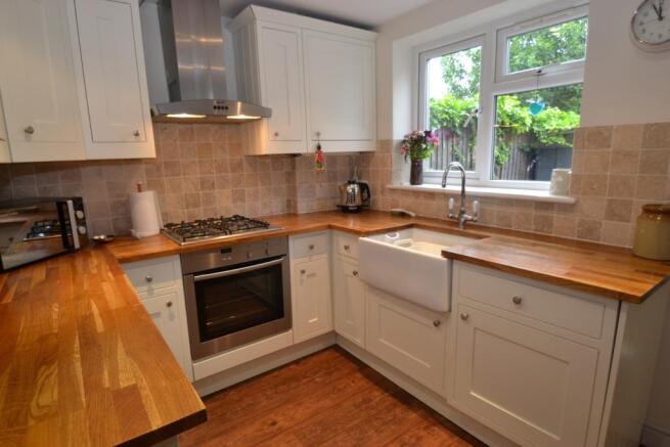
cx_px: 335
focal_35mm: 18
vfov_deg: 67.4
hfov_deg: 90.0
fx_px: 335
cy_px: 224
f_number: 3.8
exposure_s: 1/60
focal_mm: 12
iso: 400
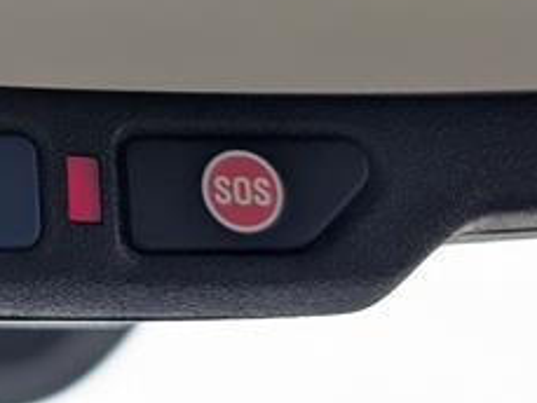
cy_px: -37
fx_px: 2126
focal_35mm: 137
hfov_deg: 13.9
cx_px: -136
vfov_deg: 10.7
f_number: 1.68
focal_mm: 6.9
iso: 22
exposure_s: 1/123
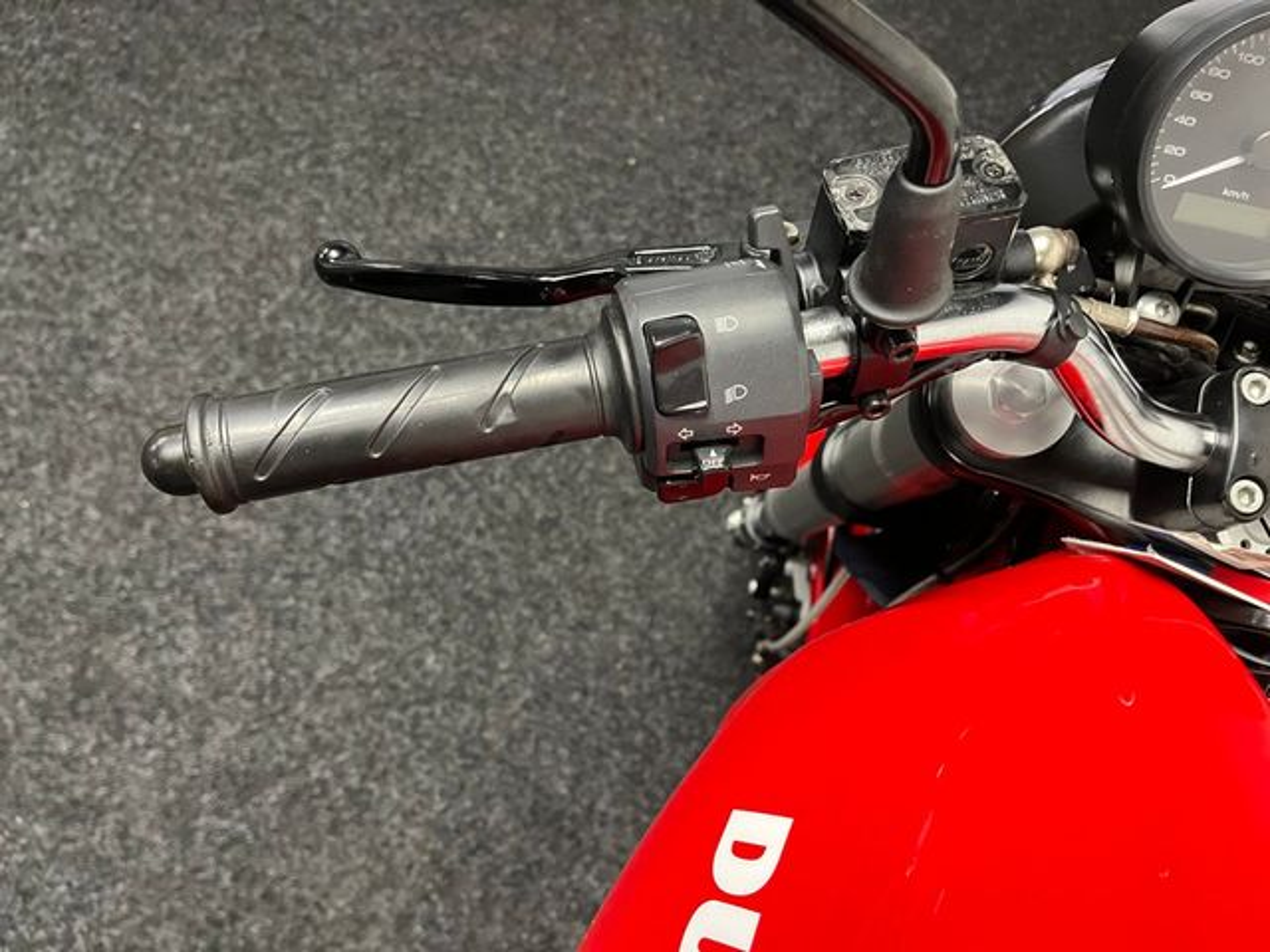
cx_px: 635
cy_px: 476
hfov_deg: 67.3
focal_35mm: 26
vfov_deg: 53.1
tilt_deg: -58.6
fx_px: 954
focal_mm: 5.1
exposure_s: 1/50
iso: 500
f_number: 1.6
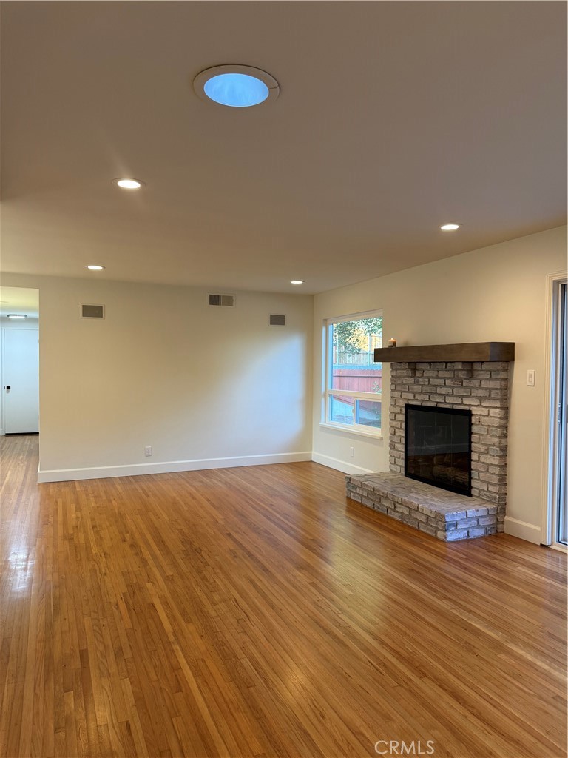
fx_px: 525
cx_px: 284
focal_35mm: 24
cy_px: 379
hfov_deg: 56.8
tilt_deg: -1.1
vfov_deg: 71.6
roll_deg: -0.6
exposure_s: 1/120
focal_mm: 6.76
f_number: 1.78
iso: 160
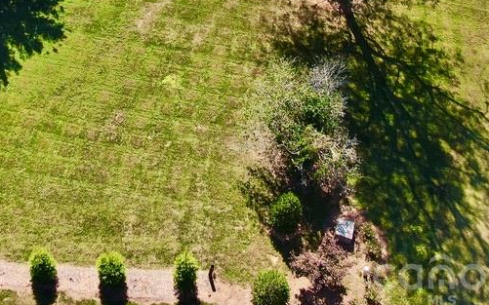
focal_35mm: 52
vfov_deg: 22.9
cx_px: 167
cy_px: -60
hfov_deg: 38.5
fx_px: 693
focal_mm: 4.39
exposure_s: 1/1000
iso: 100
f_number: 2.8
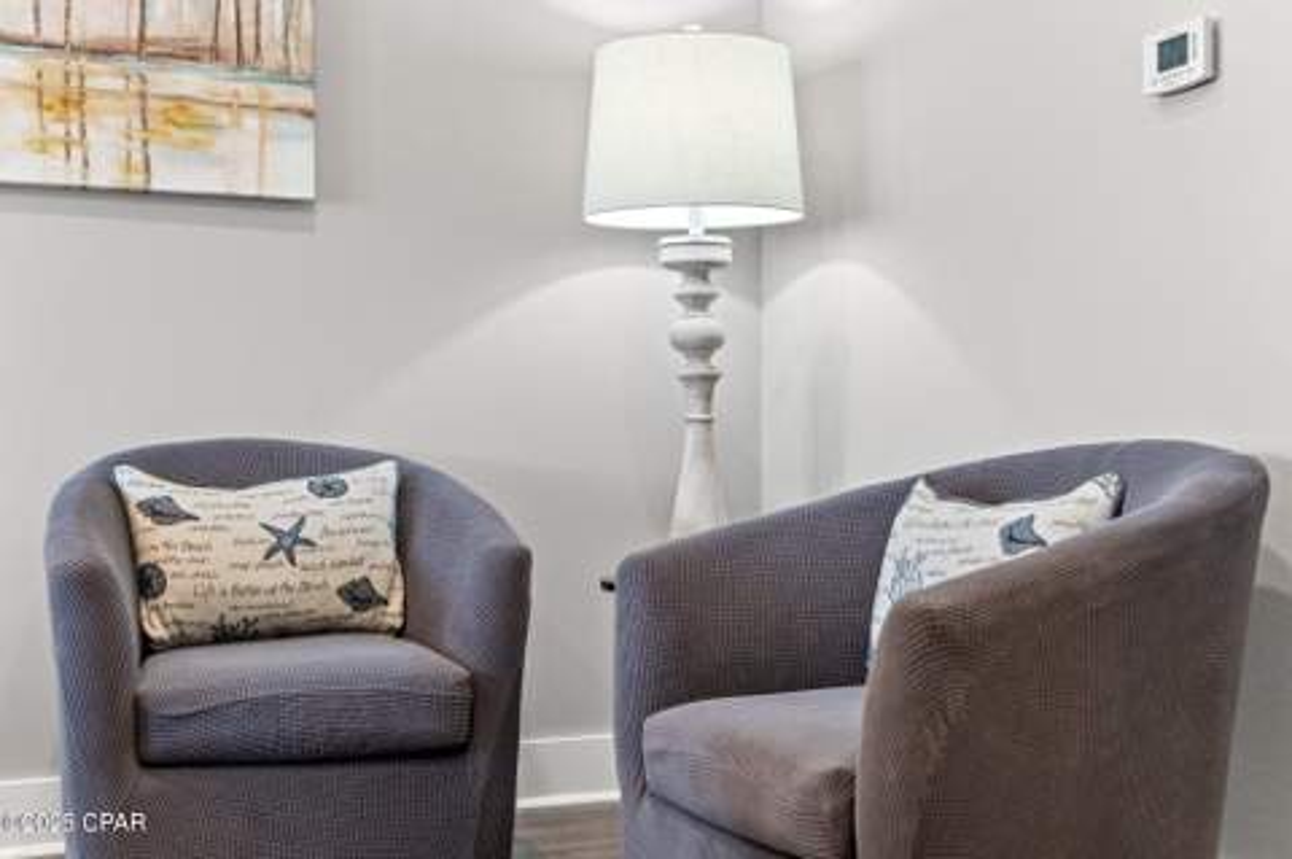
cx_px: 646
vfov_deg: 29.8
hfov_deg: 43.6
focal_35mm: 45
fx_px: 1613
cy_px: 430
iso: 400
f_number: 2.8
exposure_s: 1/50
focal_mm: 30
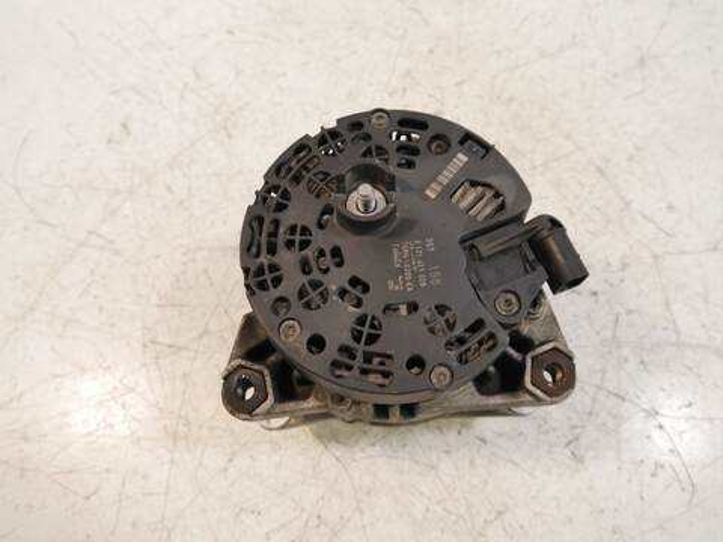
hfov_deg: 60.0
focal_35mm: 30
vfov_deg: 46.8
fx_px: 627
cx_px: 362
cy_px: 271
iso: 1250
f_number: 3.5
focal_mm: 15
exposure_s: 1/125
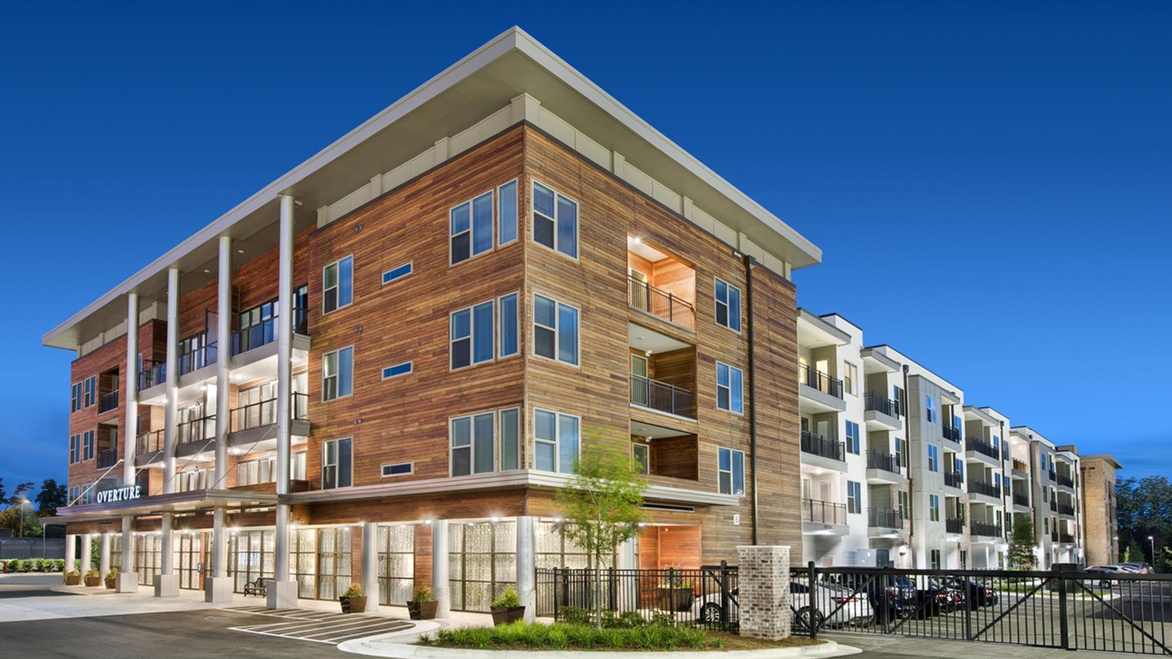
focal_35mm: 22
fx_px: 684
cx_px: 567
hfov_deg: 81.2
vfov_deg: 51.5
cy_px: 342
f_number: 9
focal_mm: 20
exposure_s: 30
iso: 125
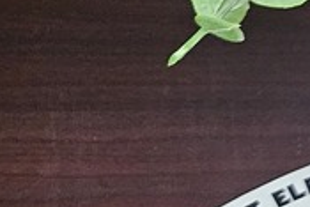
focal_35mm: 140
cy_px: -142
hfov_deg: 10.7
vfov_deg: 9.4
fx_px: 1207
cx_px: 893
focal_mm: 5.4
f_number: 1.8
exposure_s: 1/120
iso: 500
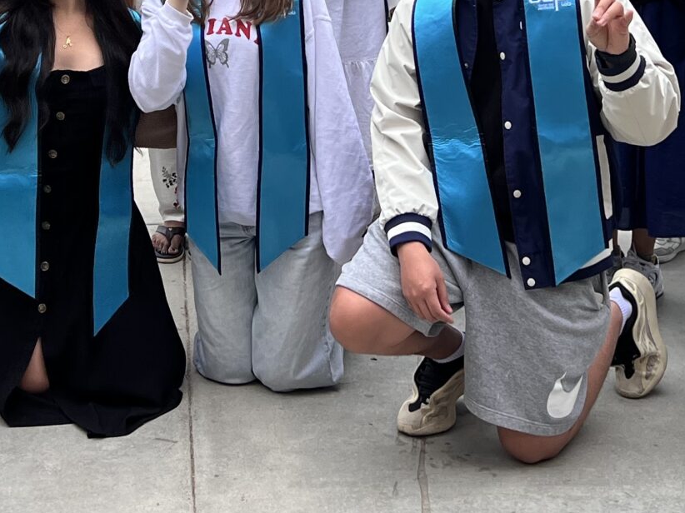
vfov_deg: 16.8
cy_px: -215
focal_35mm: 81
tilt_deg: -4.6
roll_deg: -0.7
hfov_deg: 24.1
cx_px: 266
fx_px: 1602
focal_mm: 5.7
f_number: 1.5
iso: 50
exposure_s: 1/4444
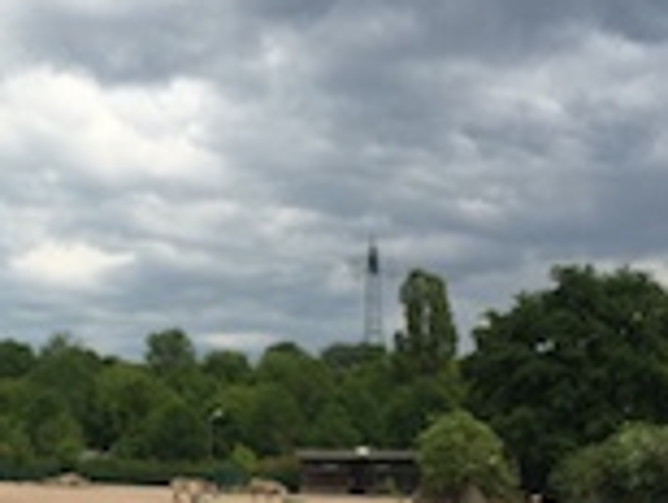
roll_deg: -1.6
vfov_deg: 22.1
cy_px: 375
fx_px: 1276
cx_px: 130
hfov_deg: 28.7
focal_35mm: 66
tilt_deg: +4.5
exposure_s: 1/2326
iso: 32
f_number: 2.2
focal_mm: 4.15
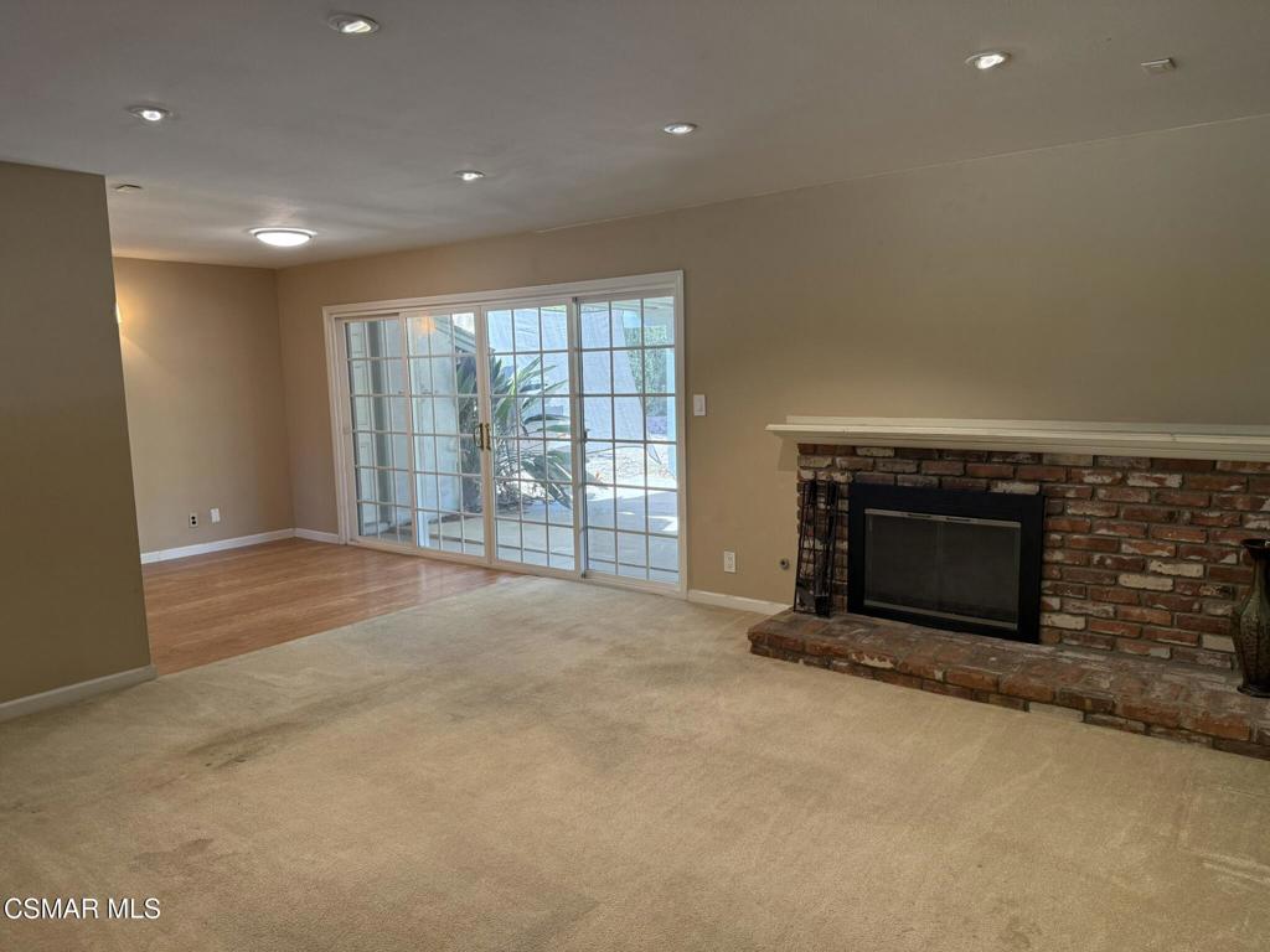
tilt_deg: -6.9
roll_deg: +1.1
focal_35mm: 24
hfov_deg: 71.6
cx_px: 635
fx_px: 881
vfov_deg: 56.8
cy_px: 476
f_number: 1.78
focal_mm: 6.76
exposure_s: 1/120
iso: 200
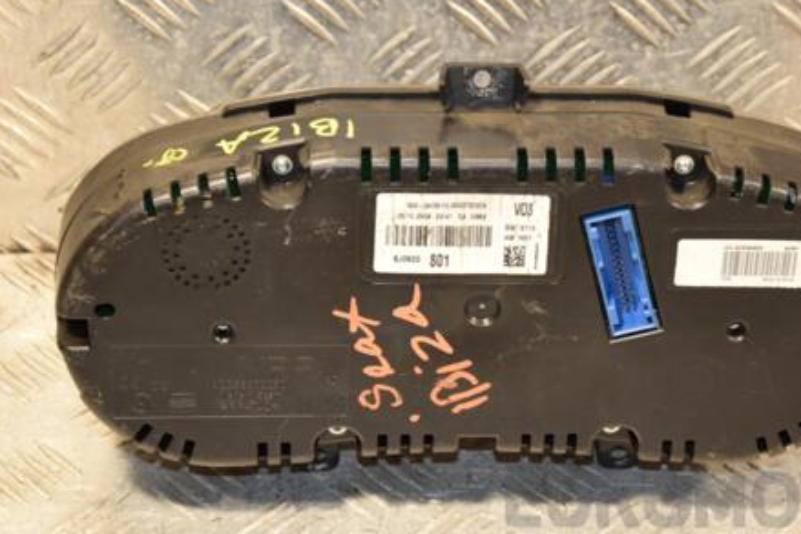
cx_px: 471
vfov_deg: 10.8
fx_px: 2827
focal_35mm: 127
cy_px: 257
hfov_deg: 16.1
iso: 800
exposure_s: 1/100
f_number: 5.3
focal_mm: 62
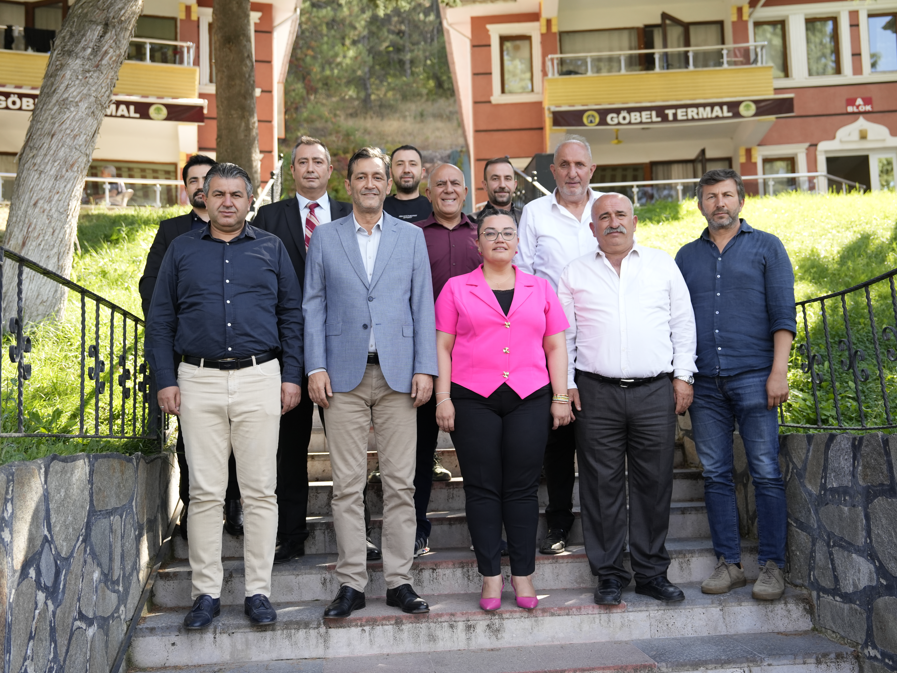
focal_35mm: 37
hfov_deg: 50.1
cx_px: 461
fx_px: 959
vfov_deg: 38.7
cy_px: 337
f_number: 3.2
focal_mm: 34
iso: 800
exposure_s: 1/1250
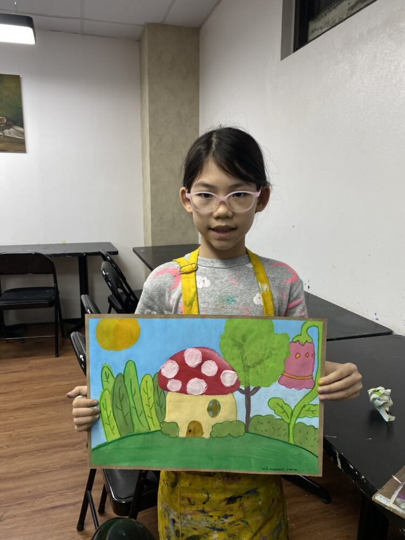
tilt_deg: -11.3
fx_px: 406
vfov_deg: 67.3
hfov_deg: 53.1
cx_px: 202
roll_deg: +0.2
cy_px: 270
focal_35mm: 26
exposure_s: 1/100
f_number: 1.8
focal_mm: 4.25
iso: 50
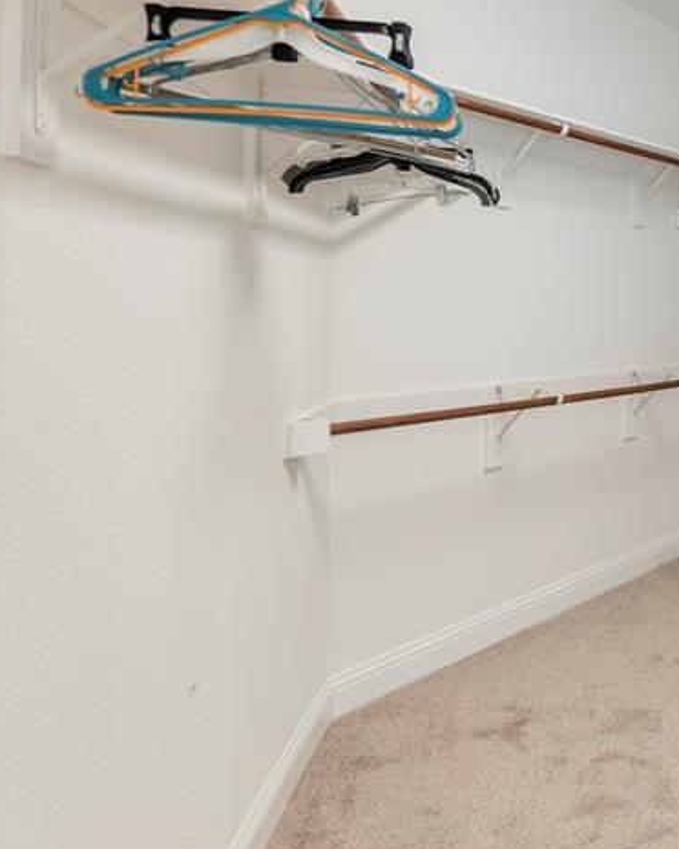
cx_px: 911
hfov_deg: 32.9
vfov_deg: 56.2
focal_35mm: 31
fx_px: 779
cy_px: 298
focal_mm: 10
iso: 100
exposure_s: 1/15
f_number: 8
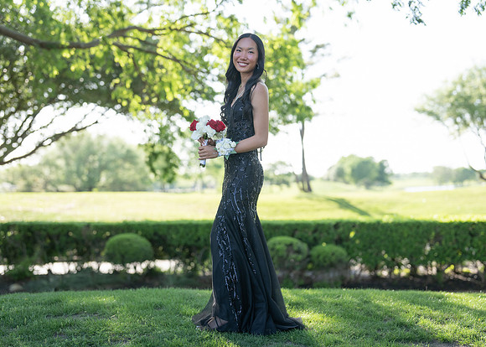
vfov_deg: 26.0
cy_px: 174
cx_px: 243
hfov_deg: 35.9
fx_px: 750
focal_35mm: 54
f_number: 1.8
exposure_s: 1/1000
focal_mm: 50
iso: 160
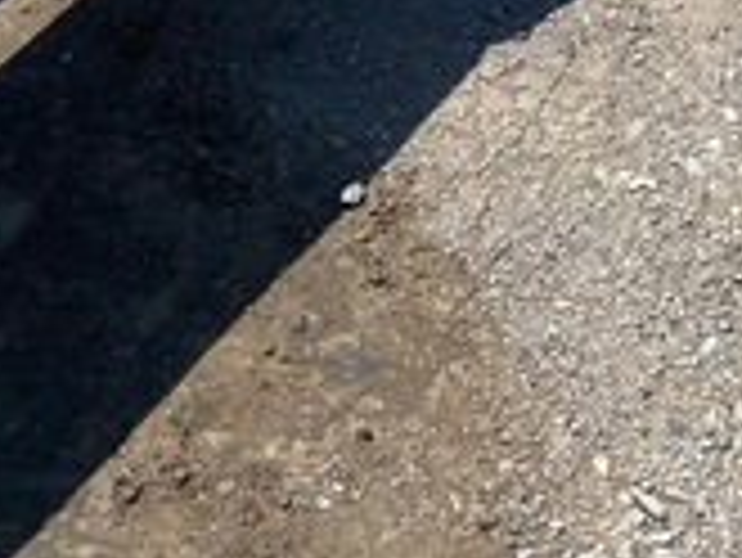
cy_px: -567
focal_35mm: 126
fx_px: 2703
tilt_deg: -30.5
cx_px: 396
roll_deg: -1.0
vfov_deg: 10.7
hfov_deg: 15.6
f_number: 1.8
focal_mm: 4.25
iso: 32
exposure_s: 1/3497
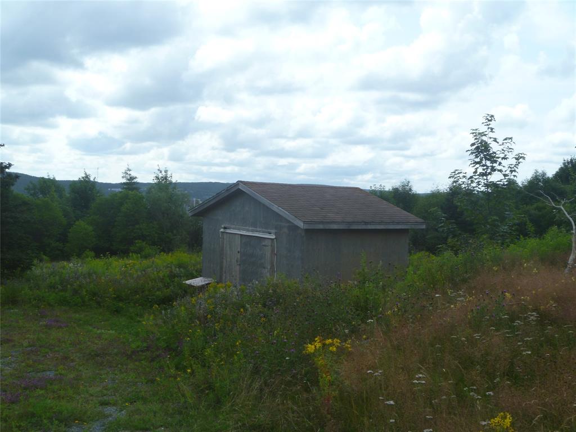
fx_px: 582
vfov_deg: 40.7
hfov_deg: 52.6
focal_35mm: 35
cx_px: 288
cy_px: 216
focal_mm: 6.3
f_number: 5.6
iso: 80
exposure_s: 1/200
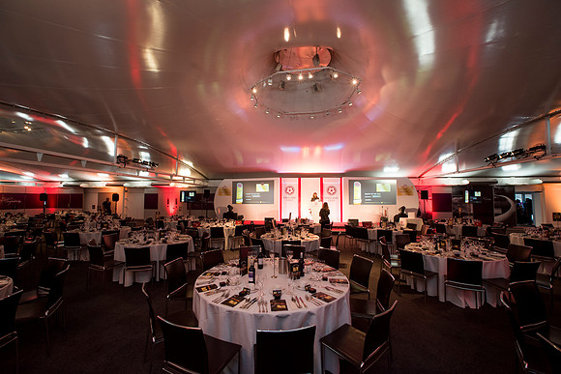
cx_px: 280
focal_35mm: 14
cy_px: 187
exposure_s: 1/25
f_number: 6.3
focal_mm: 14
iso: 1250
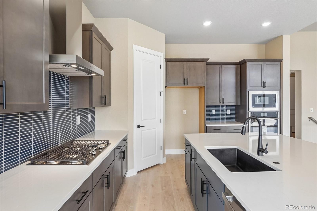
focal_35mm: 18
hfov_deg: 90.0
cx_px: 158
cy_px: 106
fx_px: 158
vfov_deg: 67.4
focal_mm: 12
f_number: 8
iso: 320
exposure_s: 1/30
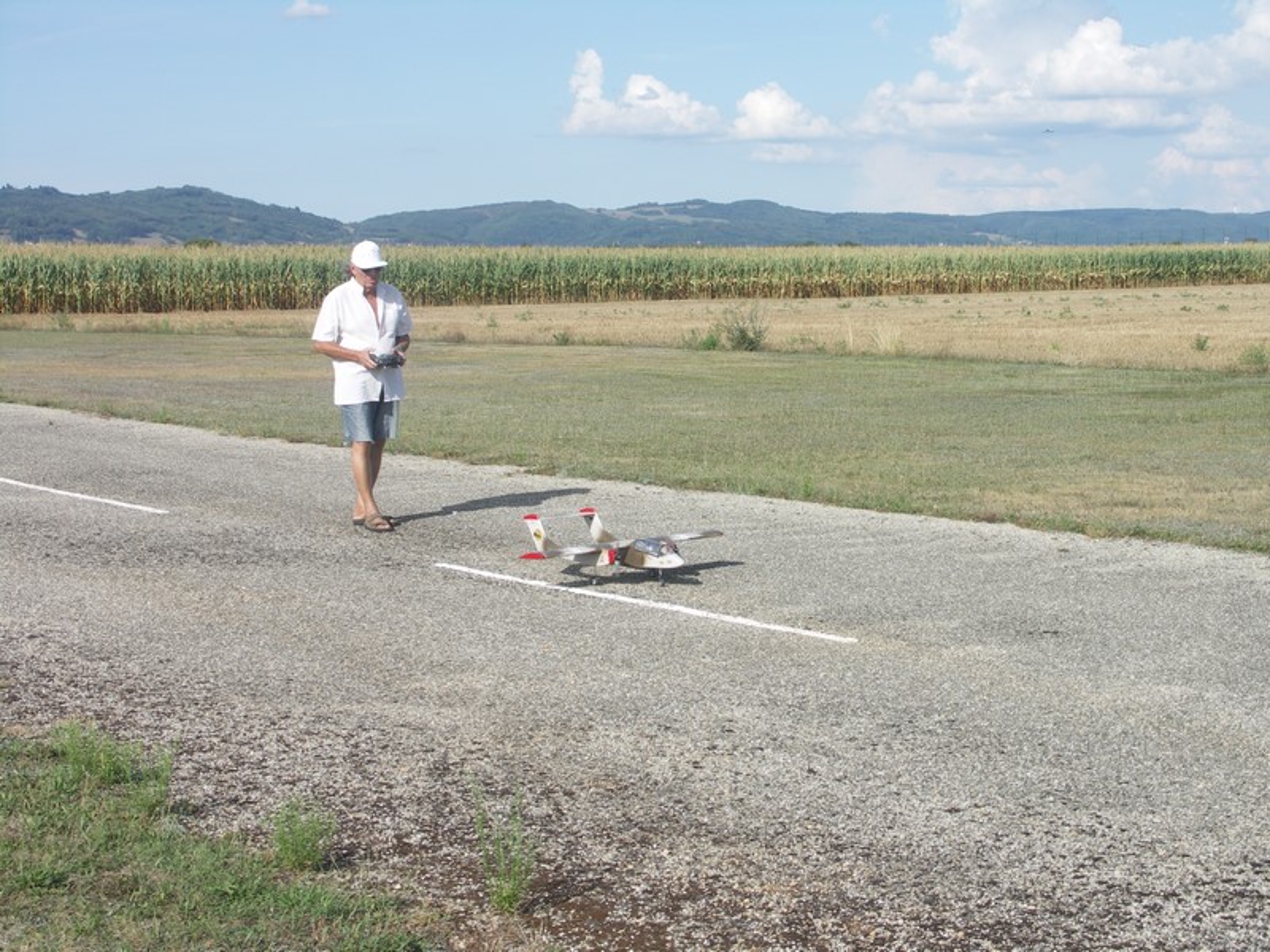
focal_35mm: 67
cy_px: 476
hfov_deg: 29.0
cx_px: 635
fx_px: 2458
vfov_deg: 21.9
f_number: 5.6
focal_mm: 17.3
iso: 50
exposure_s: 1/200
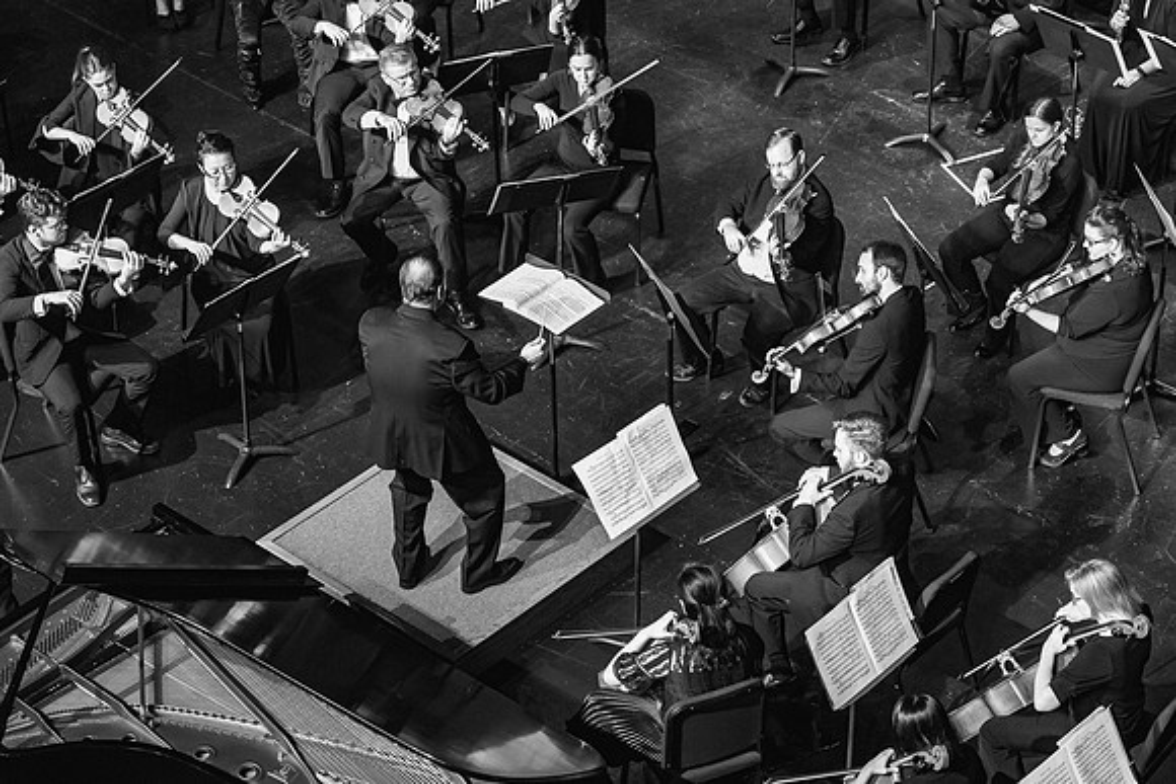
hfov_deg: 20.4
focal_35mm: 100
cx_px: 588
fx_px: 3267
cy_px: 392
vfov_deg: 13.7
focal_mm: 100
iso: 5000
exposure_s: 1/200
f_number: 4
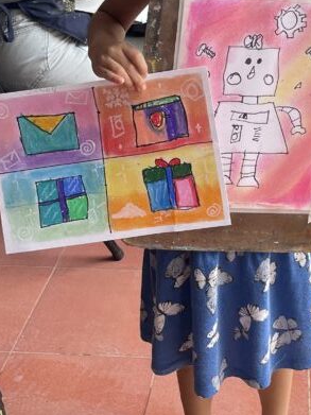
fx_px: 767
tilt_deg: -13.5
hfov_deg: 22.6
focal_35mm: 64
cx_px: 247
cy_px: -1
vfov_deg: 28.4
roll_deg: +1.5
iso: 50
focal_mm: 5.1
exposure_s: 1/121
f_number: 1.6
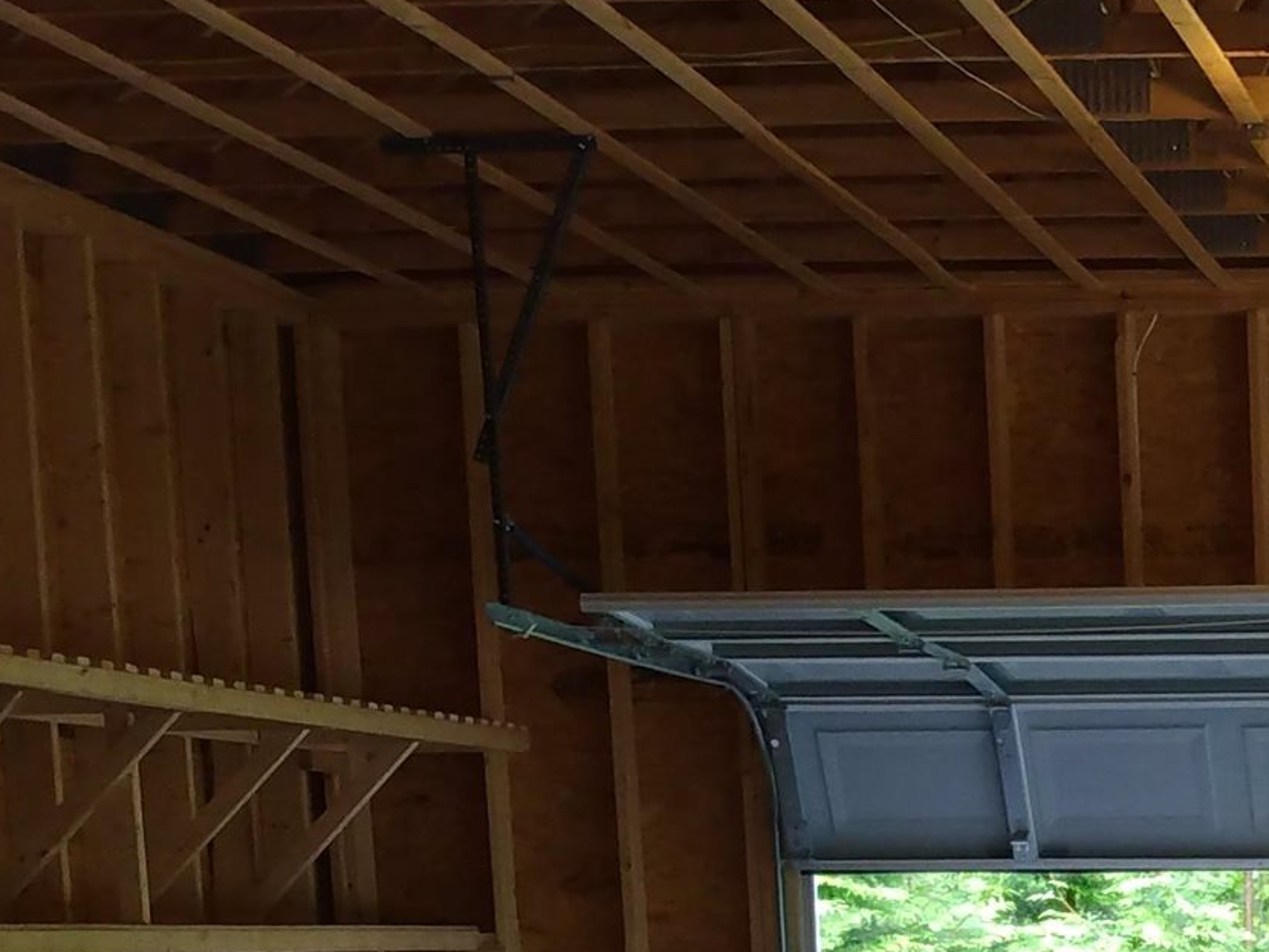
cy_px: 1522
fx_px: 2714
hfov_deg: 23.5
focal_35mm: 74
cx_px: 1618
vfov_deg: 17.4
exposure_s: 1/60
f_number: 2
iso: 156
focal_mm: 3.54
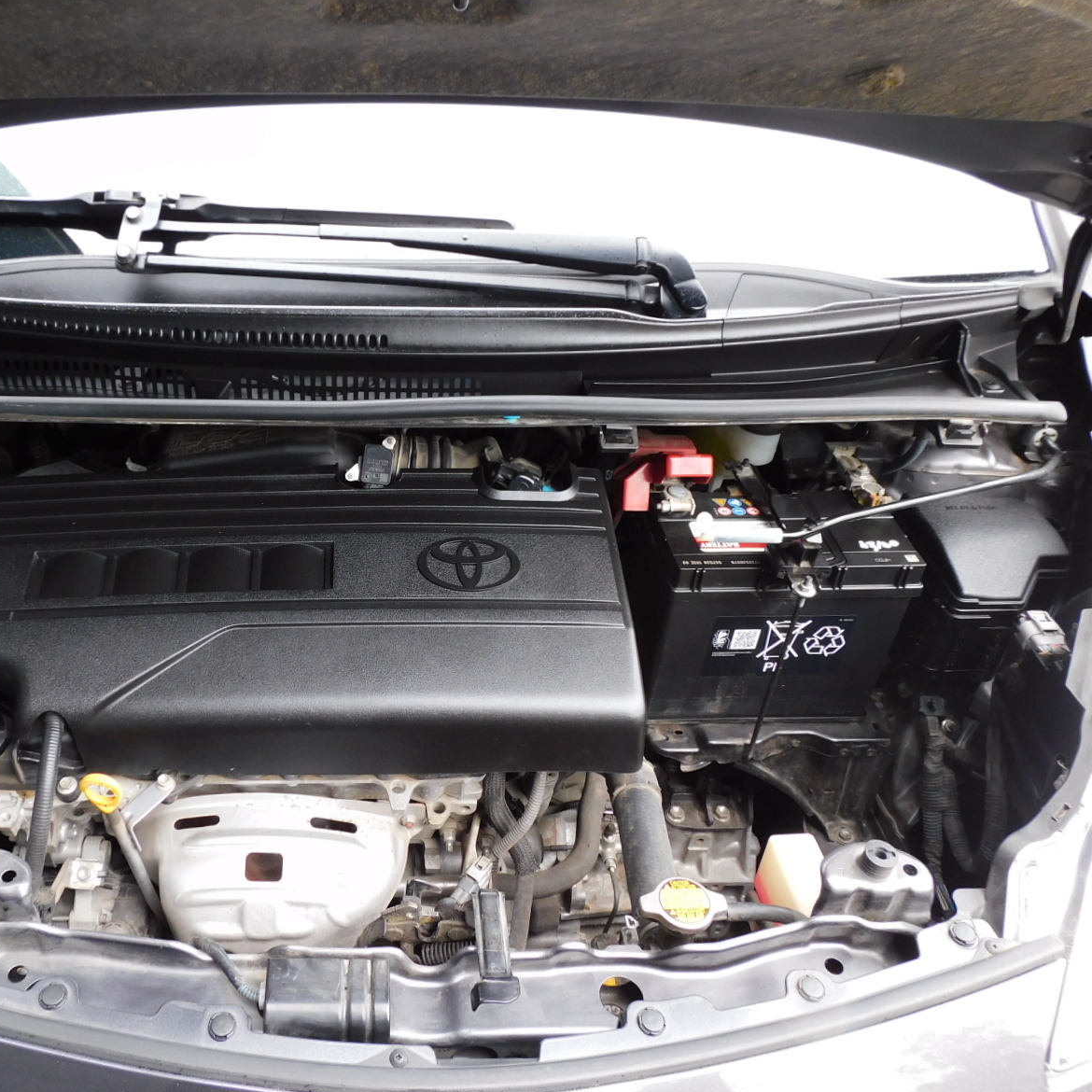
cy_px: 534
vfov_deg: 55.6
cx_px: 390
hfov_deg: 54.8
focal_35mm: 29
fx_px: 1035
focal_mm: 4.3
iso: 125
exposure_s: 1/30
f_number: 3.3
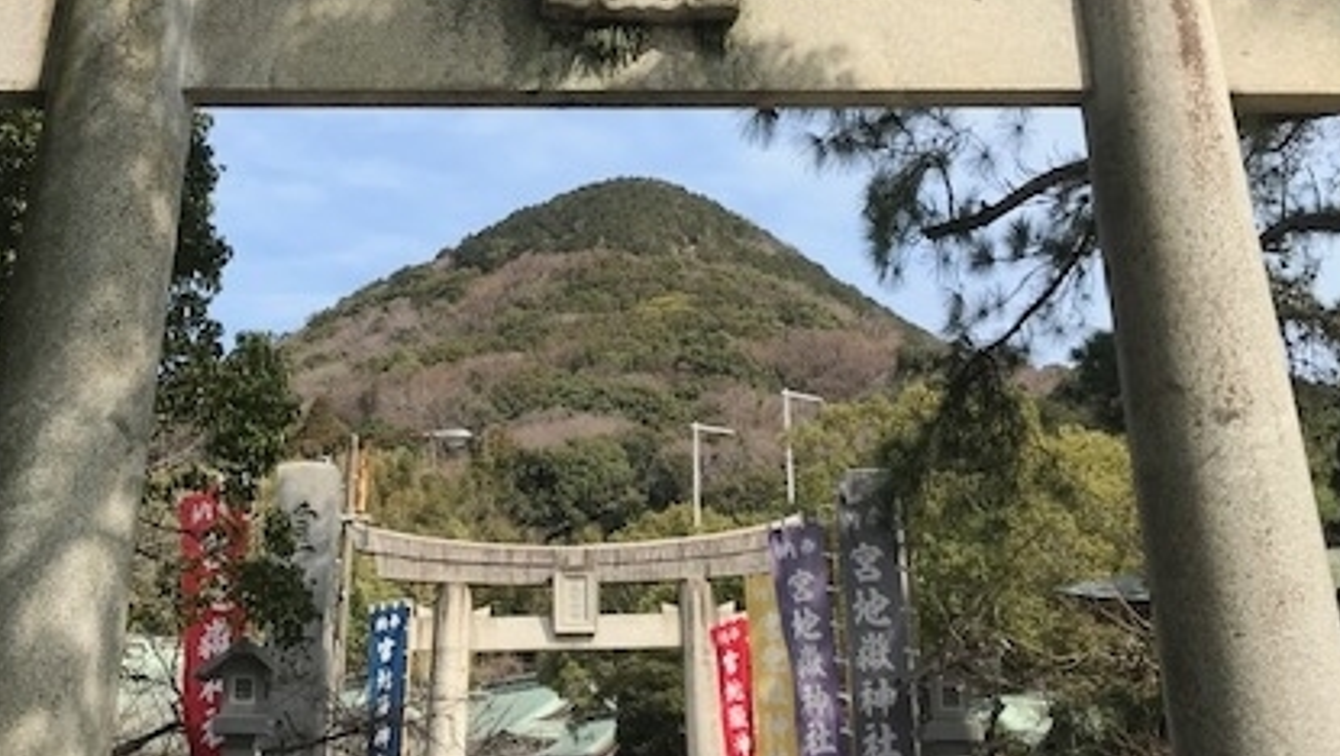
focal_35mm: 47
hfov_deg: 43.6
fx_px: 1671
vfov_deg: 25.2
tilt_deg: +23.2
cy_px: 187
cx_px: 581
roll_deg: -0.2
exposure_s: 1/1451
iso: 20
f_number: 1.8
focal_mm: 3.99
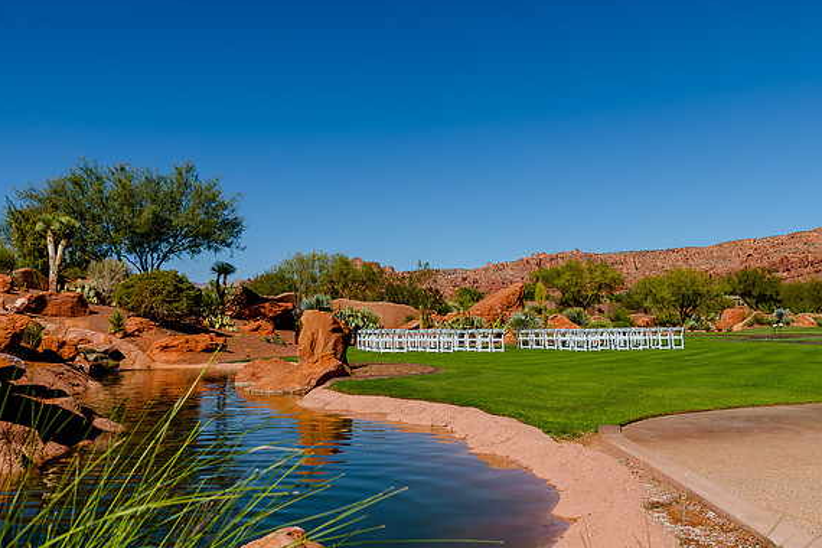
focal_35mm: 35
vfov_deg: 37.9
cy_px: 273
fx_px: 799
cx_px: 414
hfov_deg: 54.4
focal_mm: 34
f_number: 10
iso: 200
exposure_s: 1/640
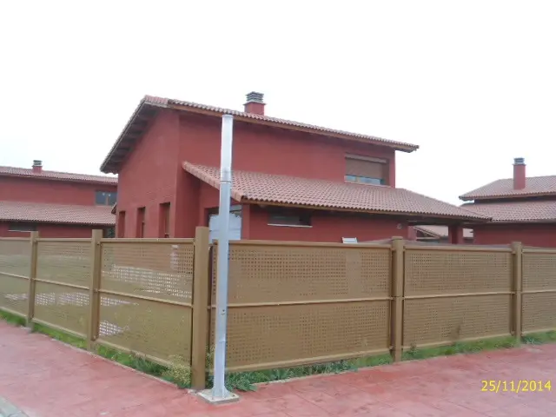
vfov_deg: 45.4
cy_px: 208
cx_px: 278
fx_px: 498
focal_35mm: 31
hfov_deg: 58.4
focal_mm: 5.6
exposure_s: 1/50
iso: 80
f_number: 3
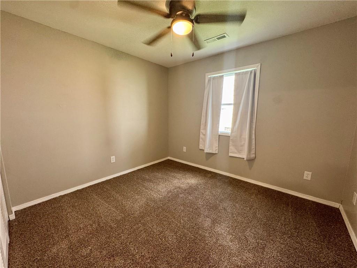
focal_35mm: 14
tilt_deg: -8.8
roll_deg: -0.4
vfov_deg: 85.7
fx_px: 144
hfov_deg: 102.1
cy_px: 134
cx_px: 178
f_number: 2.2
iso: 160
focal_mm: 2.22
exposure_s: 1/60
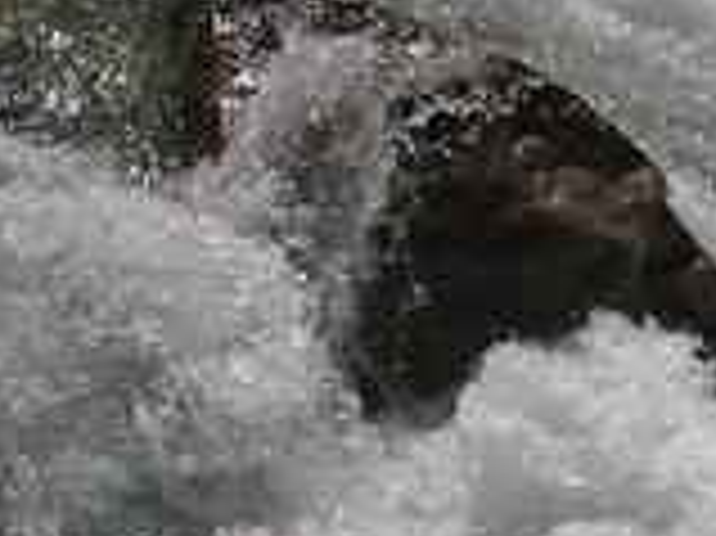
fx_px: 3844
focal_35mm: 186
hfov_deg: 10.3
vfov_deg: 8.0
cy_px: 144
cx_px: 1027
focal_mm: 5.7
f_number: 6.9
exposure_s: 1/500
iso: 50
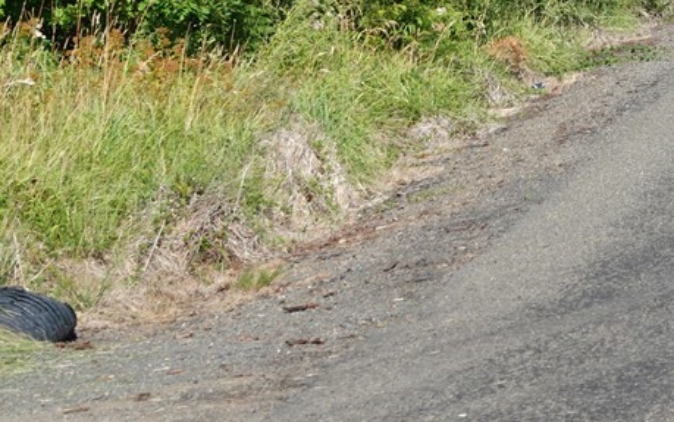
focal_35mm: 147
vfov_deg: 8.8
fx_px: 2701
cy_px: -62
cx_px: 768
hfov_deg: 13.9
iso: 100
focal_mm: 22.19
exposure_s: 1/500
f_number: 4
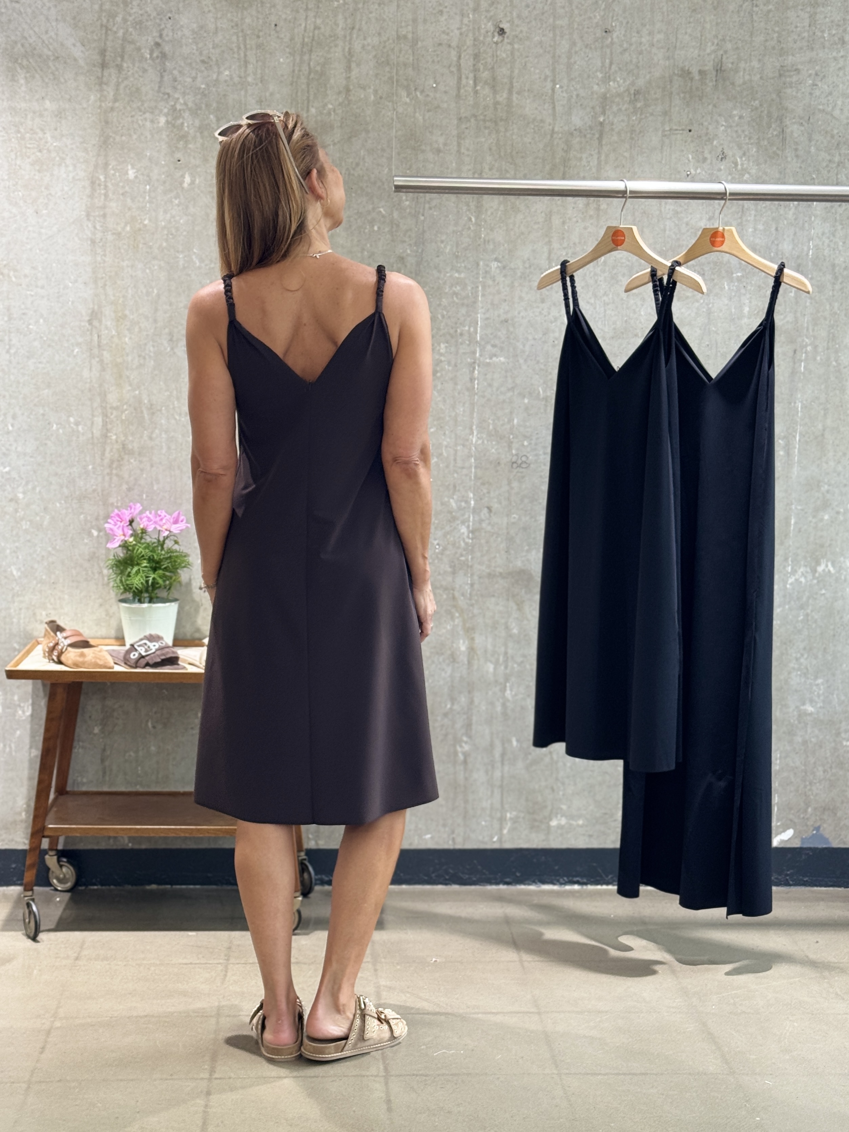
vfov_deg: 39.7
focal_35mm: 48
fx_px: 1570
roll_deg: -1.6
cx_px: 424
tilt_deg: -8.0
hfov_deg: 30.3
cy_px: 566
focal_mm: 6.76
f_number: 1.78
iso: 125
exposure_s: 1/100
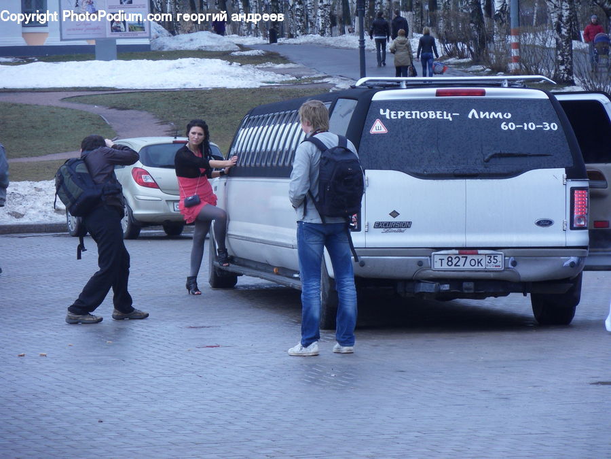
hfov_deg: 8.2
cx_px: 306
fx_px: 4236
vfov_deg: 6.2
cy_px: 230
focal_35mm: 240
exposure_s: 1/180
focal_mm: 42
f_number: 5.8
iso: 80
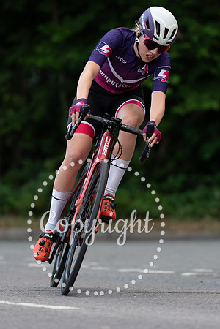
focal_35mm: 302
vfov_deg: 6.8
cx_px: 128
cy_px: 166
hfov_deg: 4.5
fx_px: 2770
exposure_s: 1/800
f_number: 3.2
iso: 1000
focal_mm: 200
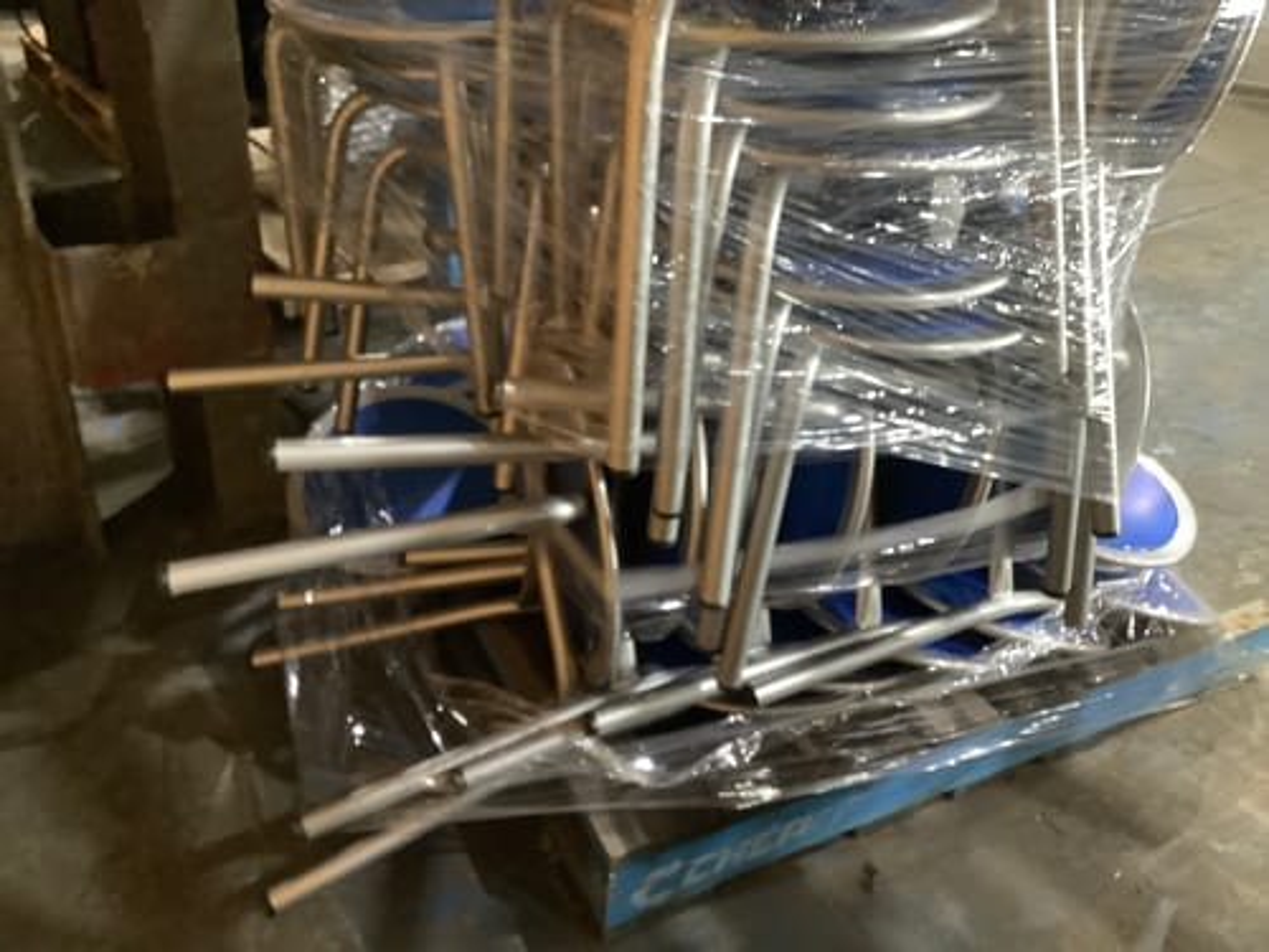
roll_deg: -4.4
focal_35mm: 31
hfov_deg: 58.4
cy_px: 476
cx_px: 634
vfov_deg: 45.4
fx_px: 1136
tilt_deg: -31.5
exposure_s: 1/25
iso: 640
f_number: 2.4
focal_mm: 3.3
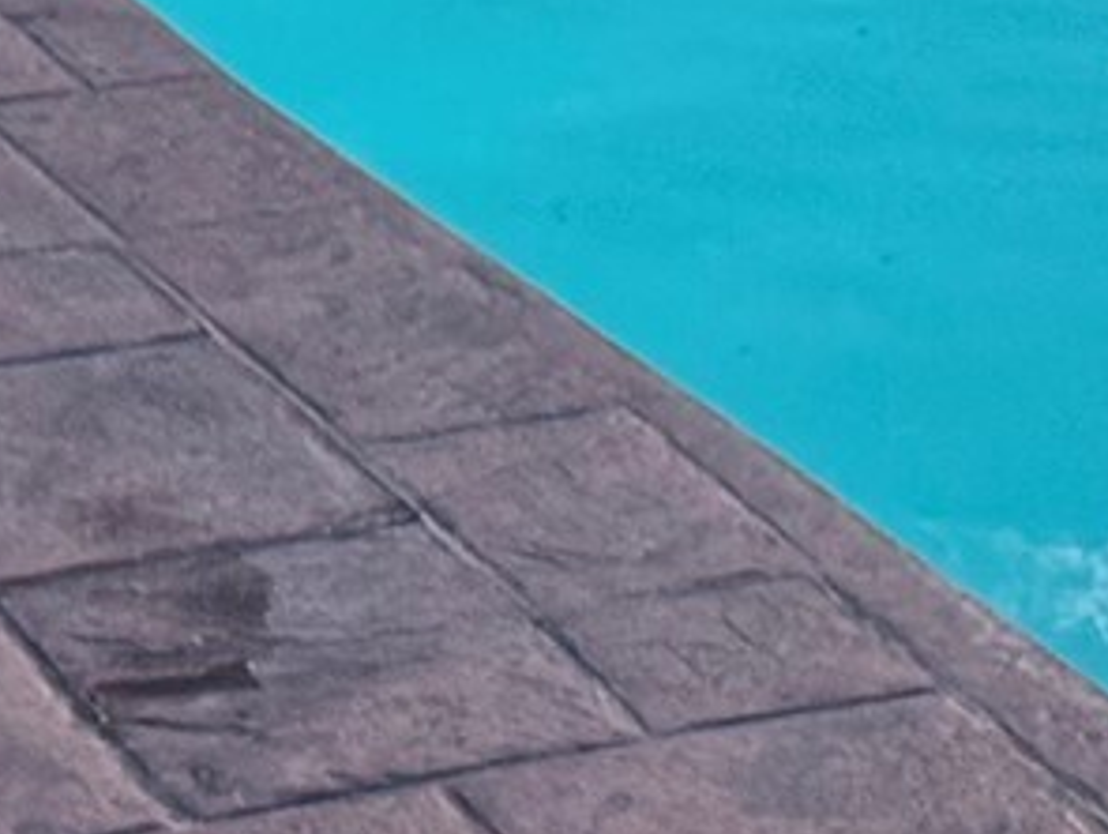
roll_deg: -0.9
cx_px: 1562
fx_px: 8332
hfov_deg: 7.5
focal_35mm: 260
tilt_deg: -14.6
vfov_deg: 5.7
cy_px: -556
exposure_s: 1/59
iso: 160
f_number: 1.78
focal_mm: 6.76
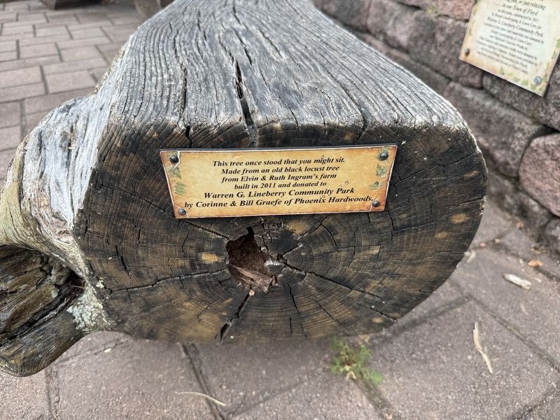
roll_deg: +3.2
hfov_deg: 71.6
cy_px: 210
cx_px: 280
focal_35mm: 24
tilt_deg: -33.2
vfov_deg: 56.8
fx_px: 388
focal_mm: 6.76
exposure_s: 1/728
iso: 80
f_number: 1.78
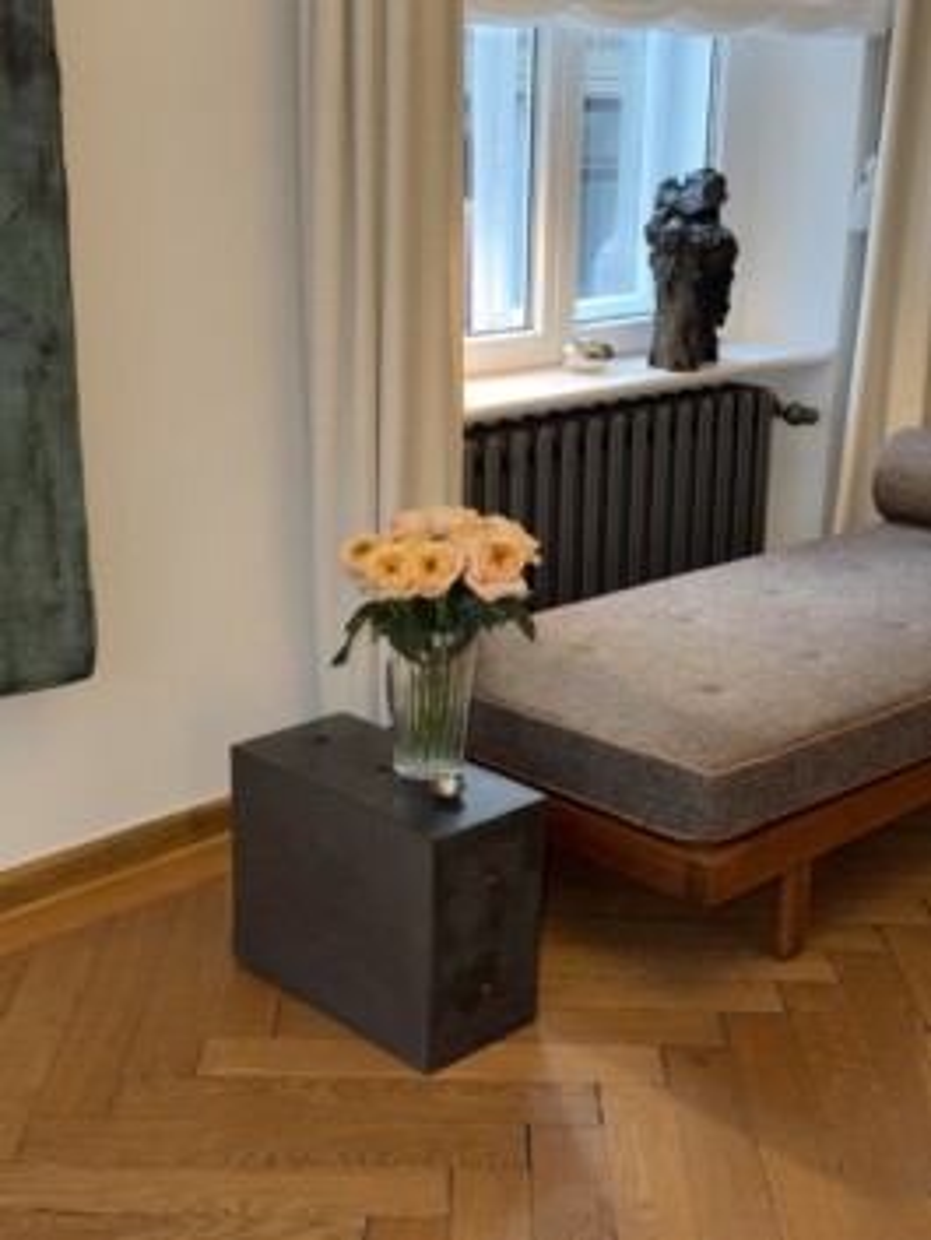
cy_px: 620
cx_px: 466
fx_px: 1720
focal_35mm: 48
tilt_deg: -17.8
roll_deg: -1.8
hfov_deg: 30.3
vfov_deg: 39.6
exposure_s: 1/13
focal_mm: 6.76
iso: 80
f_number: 1.78
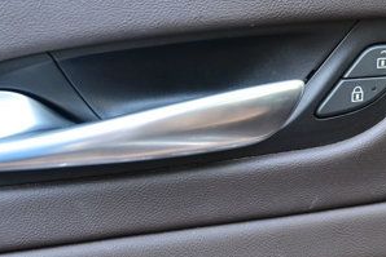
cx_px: 290
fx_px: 1105
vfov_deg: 13.3
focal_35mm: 103
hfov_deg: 19.7
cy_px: 190
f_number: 3.8
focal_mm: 20
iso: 160
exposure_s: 1/30
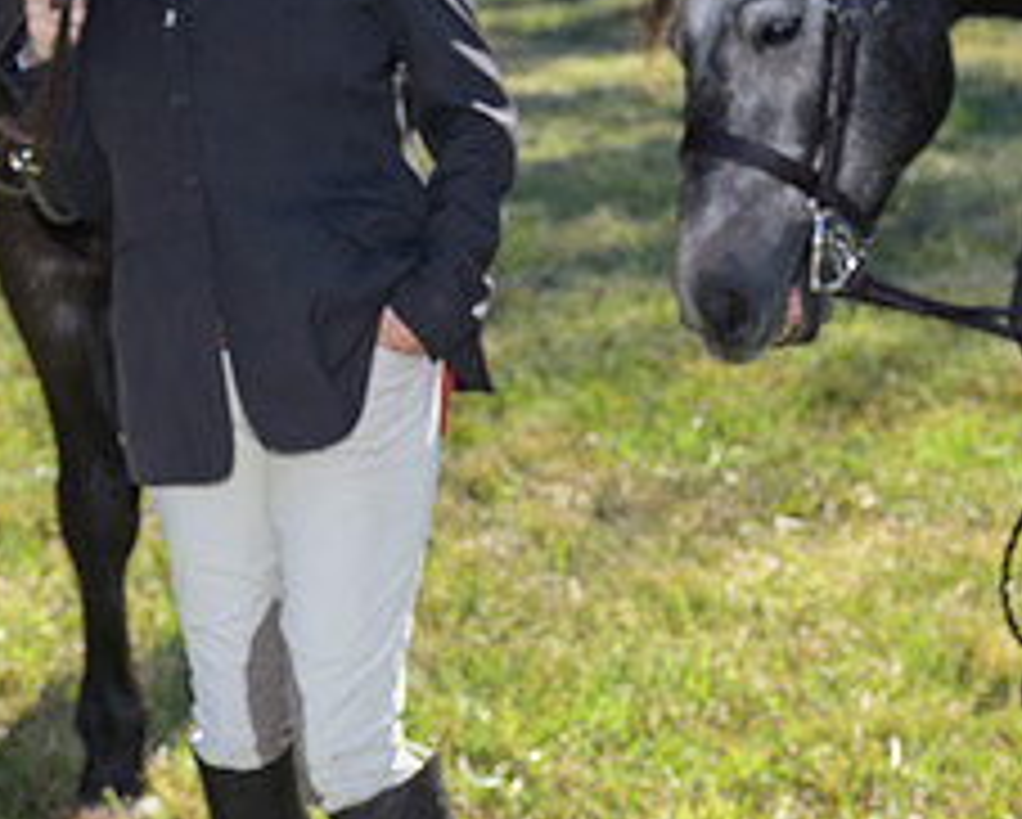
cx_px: 536
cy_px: -134
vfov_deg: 13.7
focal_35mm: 110
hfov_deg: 17.4
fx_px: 3330
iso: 50
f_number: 5
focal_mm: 41
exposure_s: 1/250
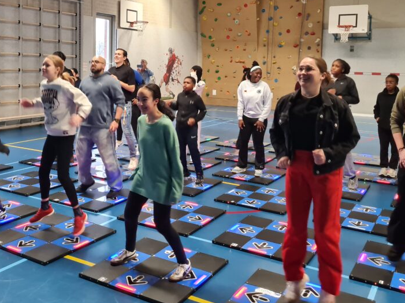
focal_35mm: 38
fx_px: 444
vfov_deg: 37.2
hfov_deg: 49.0
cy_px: 95
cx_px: 187
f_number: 1.8
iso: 640
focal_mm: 5.4
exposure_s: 1/50
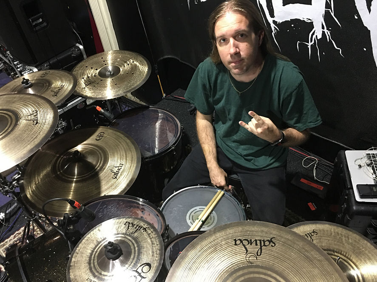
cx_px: 188
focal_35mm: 29
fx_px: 316
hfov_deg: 61.7
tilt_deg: -45.0
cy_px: 141
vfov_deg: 48.2
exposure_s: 1/4
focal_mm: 4.15
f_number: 2.2
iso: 64
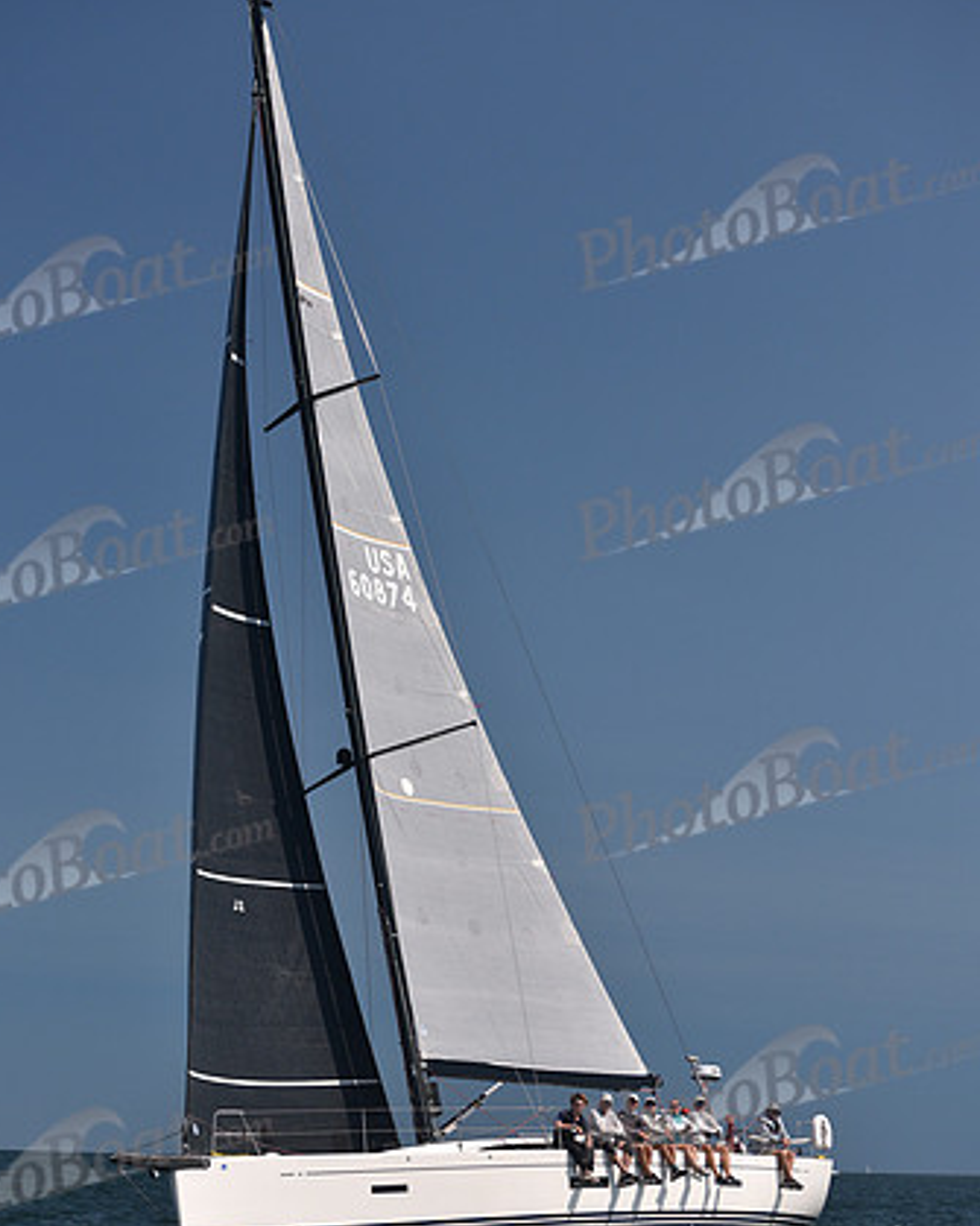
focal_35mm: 91
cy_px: 679
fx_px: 3300
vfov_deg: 21.0
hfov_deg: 16.9
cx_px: 426
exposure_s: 1/2500
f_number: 3.5
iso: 250
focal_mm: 70
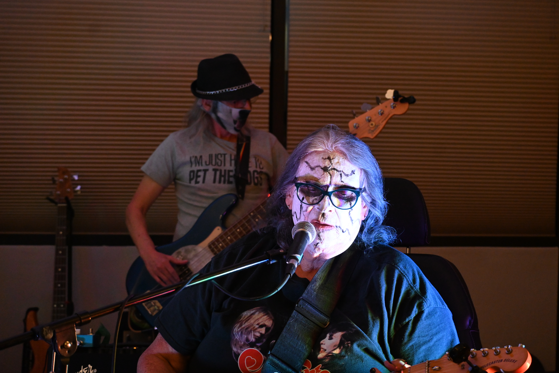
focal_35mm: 75
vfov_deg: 18.2
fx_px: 1164
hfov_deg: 27.0
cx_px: 280
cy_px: 186
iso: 3600
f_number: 4.5
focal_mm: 50
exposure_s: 1/80
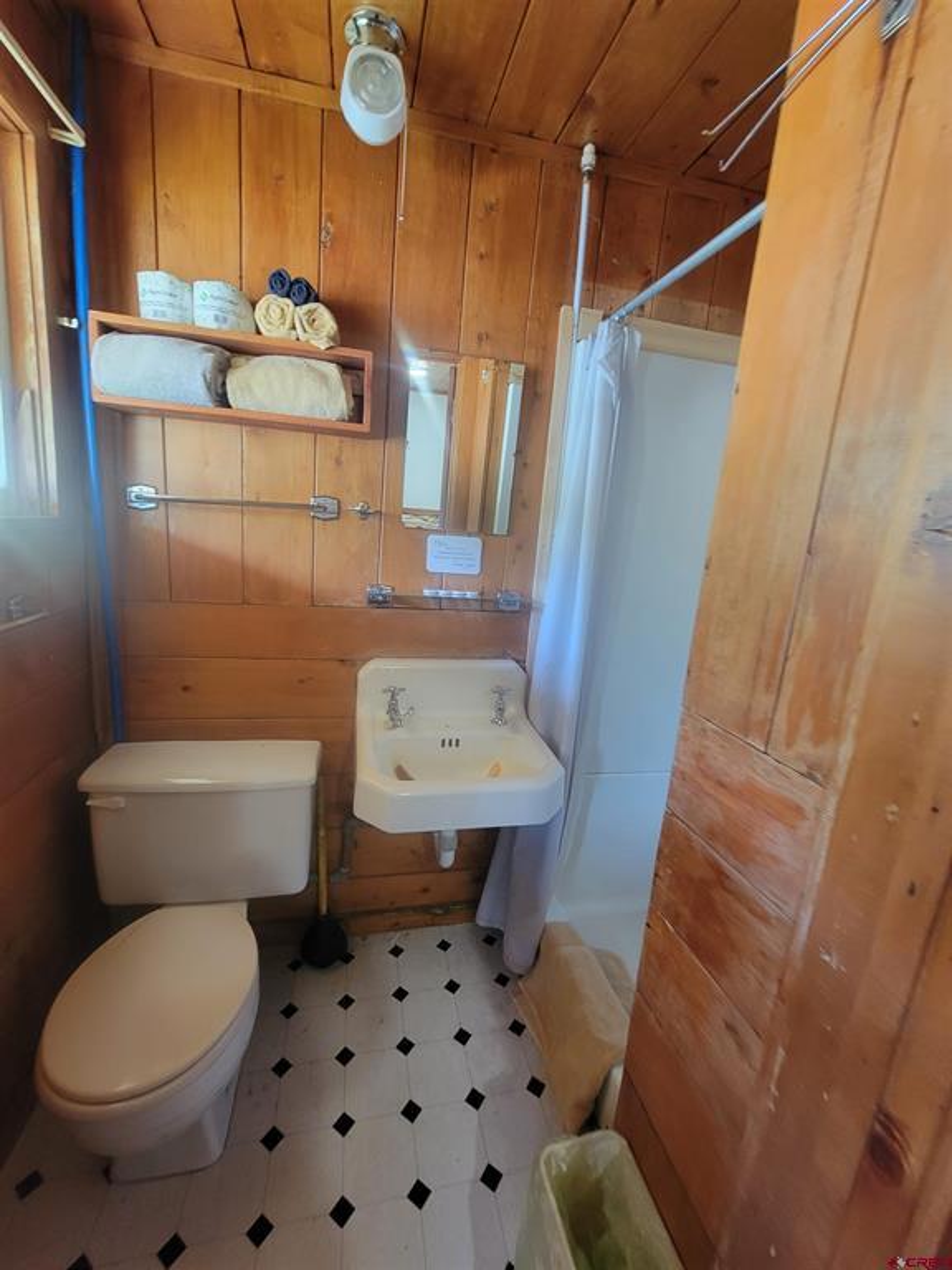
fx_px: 477
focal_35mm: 13
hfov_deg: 89.9
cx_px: 476
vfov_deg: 106.2
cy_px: 635
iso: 320
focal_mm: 2.2
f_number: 2.2
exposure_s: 1/30
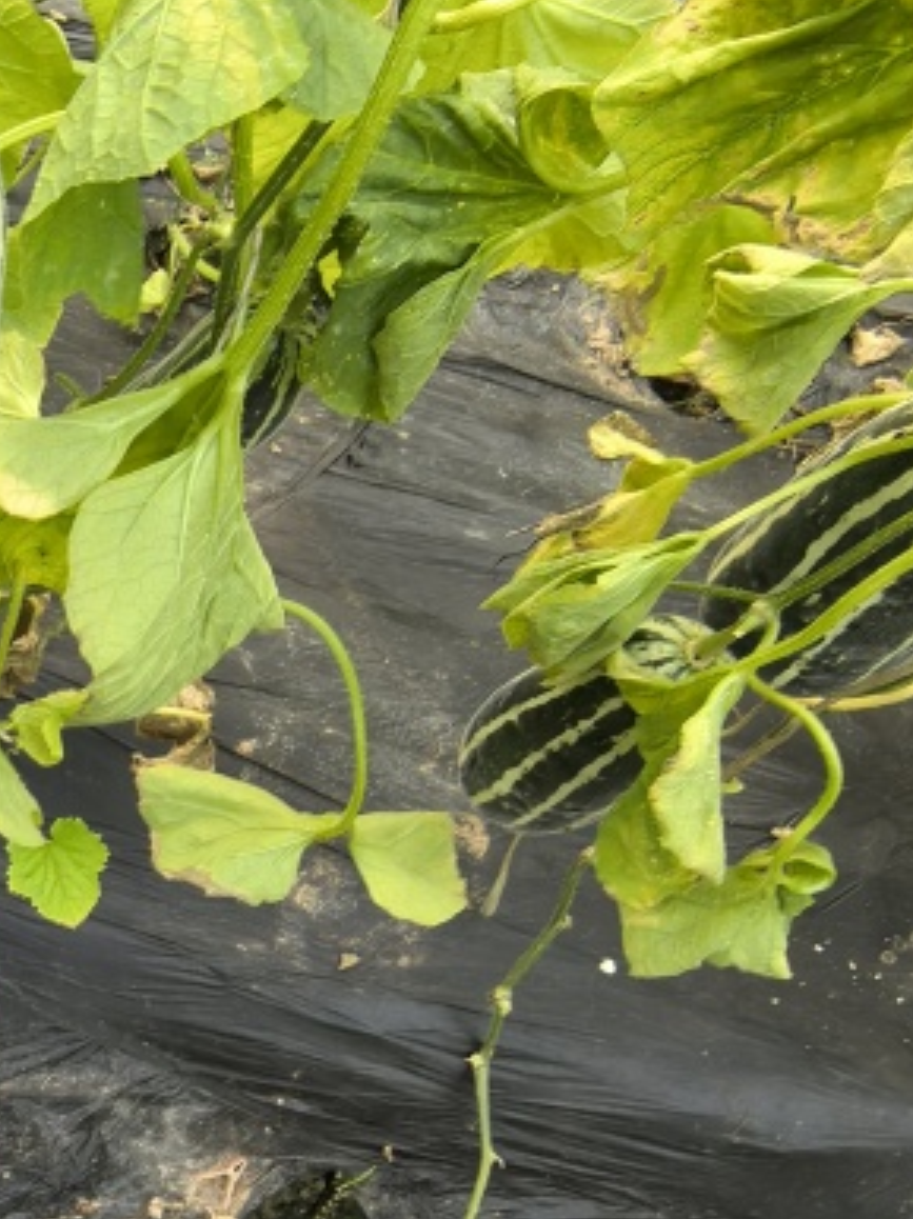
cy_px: 785
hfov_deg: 26.0
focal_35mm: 47
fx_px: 1655
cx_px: -294
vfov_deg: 40.1
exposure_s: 1/100
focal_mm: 1.95
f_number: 2.2
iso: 125
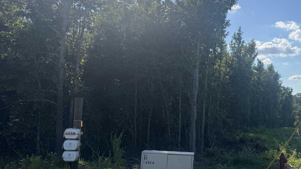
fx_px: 351
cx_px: 232
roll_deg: -3.6
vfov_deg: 27.1
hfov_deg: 44.6
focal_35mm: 44
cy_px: 91
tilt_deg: +3.8
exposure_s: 1/6410
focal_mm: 6.76
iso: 80
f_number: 1.78
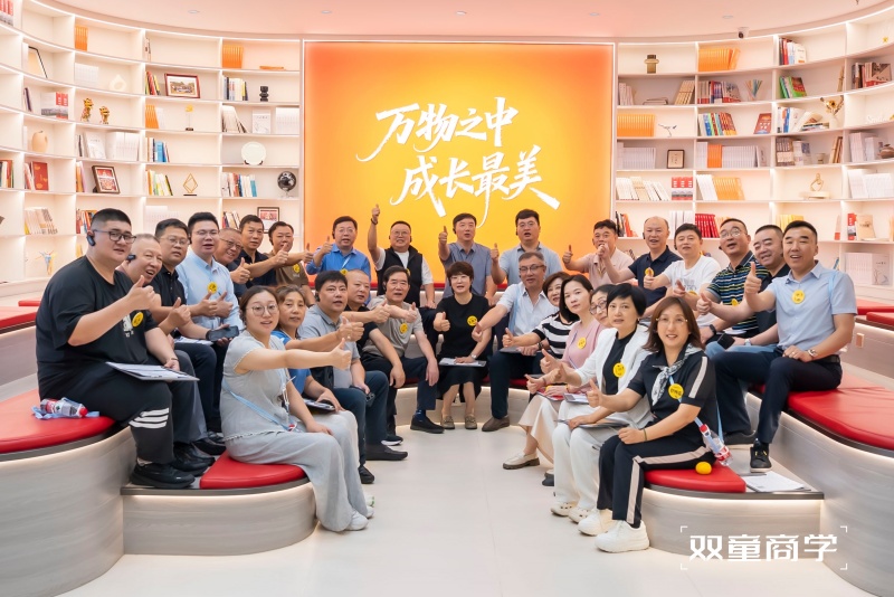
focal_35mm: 37
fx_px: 919
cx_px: 447
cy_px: 298
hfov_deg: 51.9
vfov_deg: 36.0
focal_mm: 25
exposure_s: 1/125
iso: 640
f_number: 4
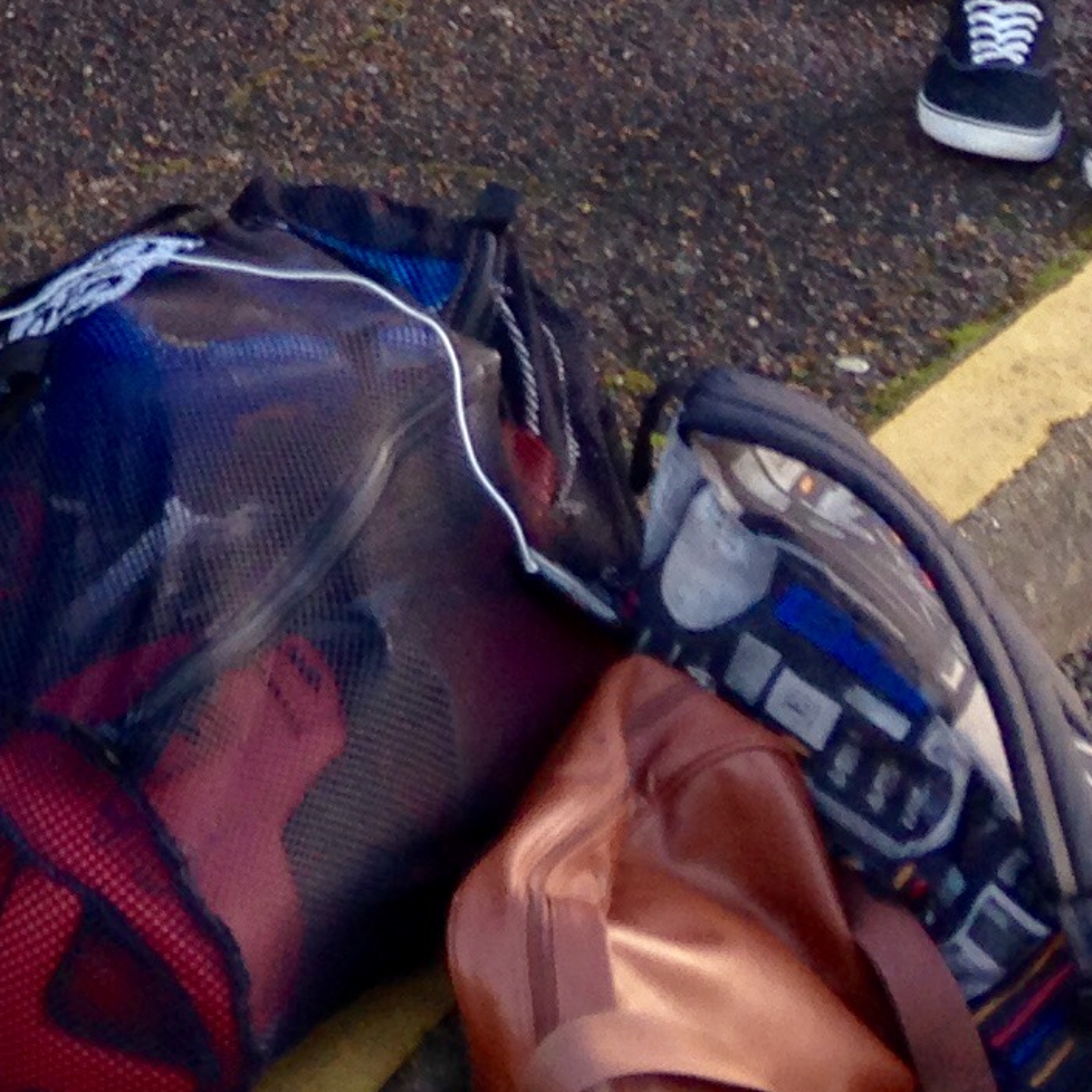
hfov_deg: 12.1
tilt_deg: -5.1
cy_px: -722
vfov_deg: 12.1
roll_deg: -0.7
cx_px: -716
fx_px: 4818
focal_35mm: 135
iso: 50
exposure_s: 1/60
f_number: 2.4
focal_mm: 4.12
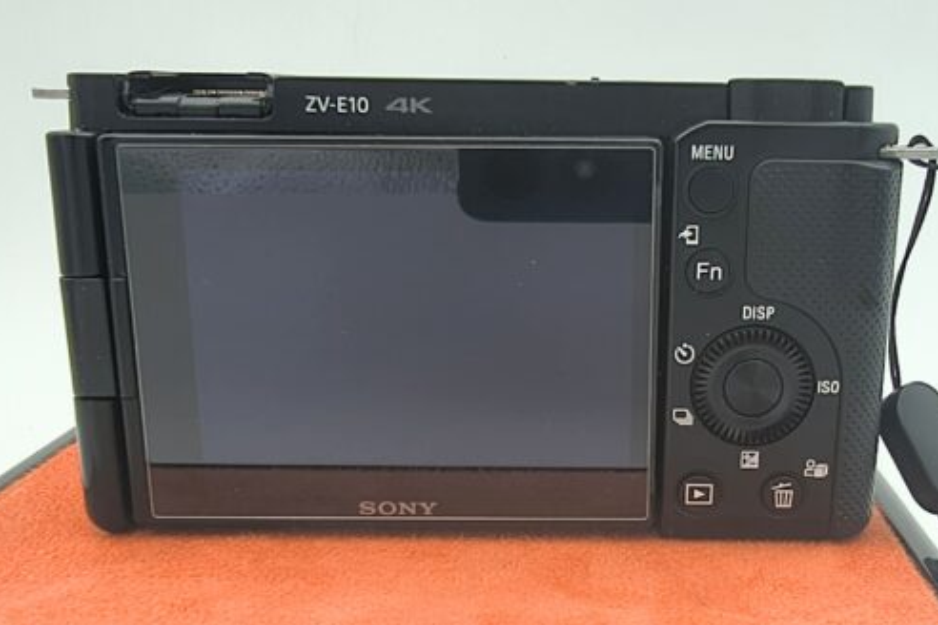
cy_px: 273
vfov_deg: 49.4
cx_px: 463
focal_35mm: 26
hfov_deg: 69.4
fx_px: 677
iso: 147
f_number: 2
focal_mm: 1.83
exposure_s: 1/100
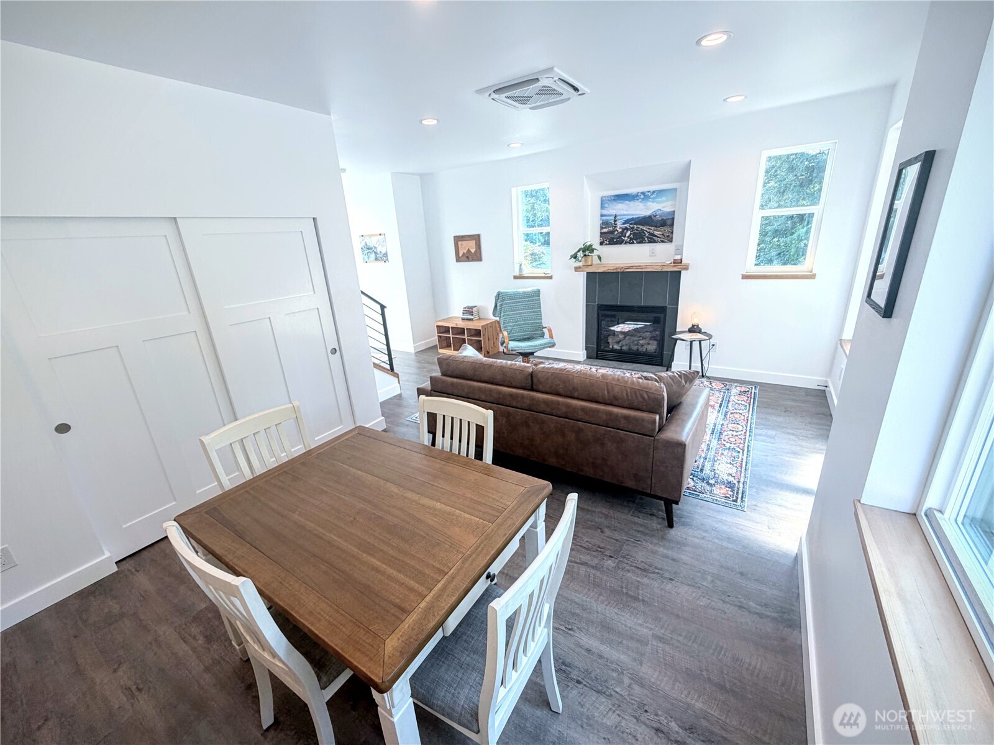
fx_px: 402
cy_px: 372
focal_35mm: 14
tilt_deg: -18.0
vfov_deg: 85.7
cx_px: 497
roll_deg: +3.1
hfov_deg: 102.1
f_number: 2.2
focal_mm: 2.22
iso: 64
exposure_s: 1/120
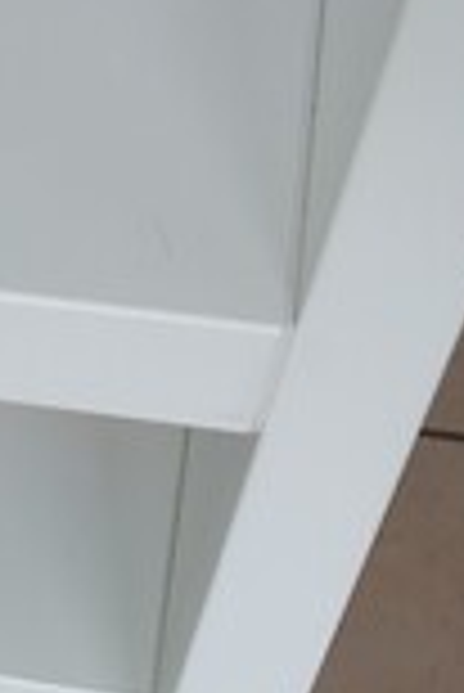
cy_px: 720
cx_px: -478
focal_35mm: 97
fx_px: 1871
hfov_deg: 12.4
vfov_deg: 20.2
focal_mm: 5.23
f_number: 1.8
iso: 80
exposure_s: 1/60
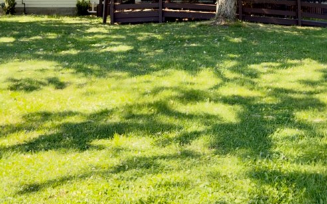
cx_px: 250
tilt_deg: +3.5
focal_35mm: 53
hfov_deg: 37.2
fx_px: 472
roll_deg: +1.1
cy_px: -44
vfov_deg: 22.4
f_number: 1.78
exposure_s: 1/765
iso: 100
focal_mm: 6.76
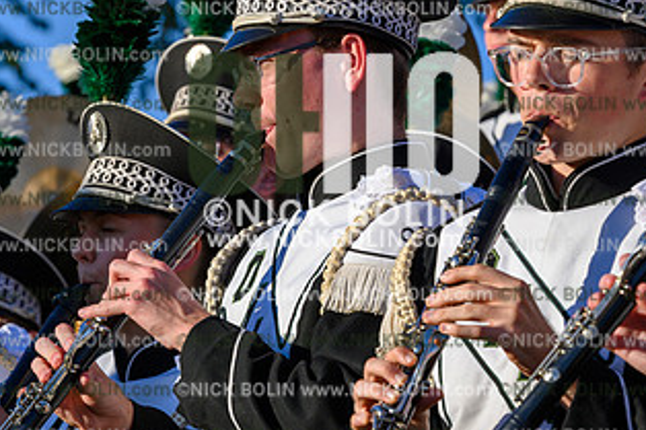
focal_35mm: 305
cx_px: 333
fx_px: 5470
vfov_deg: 4.5
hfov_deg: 6.8
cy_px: 151
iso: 160
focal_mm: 165
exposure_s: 1/640
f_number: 8
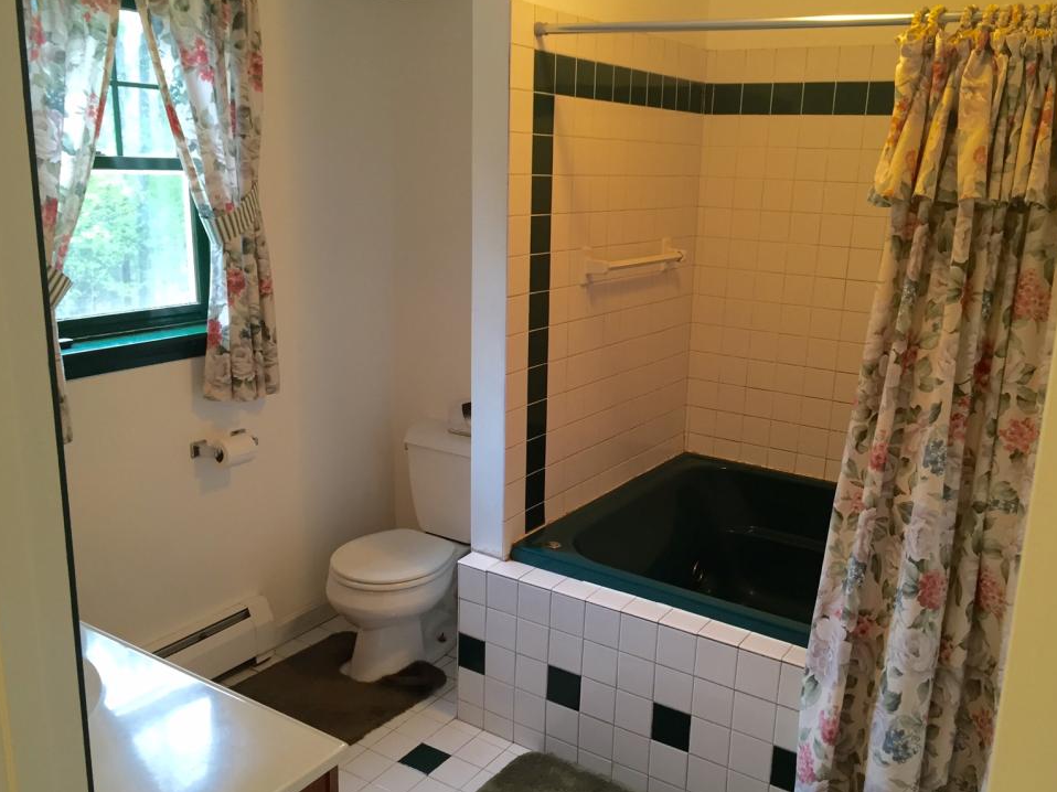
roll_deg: -2.2
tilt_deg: -13.9
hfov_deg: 58.3
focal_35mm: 31
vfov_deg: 45.4
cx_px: 558
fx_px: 946
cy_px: 393
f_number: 2.2
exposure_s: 1/30
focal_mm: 4.15
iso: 64
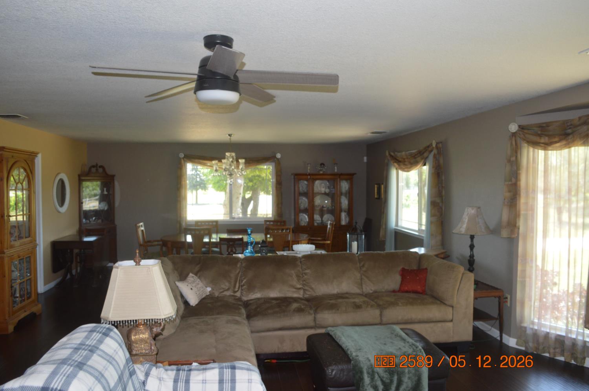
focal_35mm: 27
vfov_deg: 47.8
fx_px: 441
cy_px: 196
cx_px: 294
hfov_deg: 67.4
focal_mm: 18
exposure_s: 1/100
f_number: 4
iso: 400
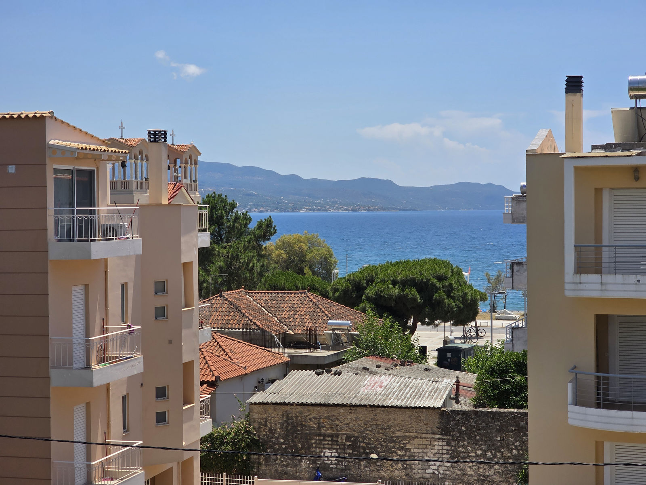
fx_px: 1288
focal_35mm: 69
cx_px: 323
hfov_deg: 28.2
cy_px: 242
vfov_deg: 21.3
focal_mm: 7.9
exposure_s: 1/2782
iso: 50
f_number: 2.4
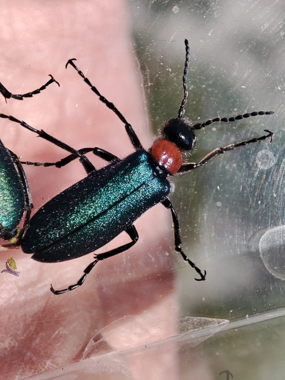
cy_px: 190
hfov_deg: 58.9
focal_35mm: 23
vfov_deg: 73.9
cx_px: 142
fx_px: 252
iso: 50
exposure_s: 1/2000
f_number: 2.4
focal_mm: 4.03
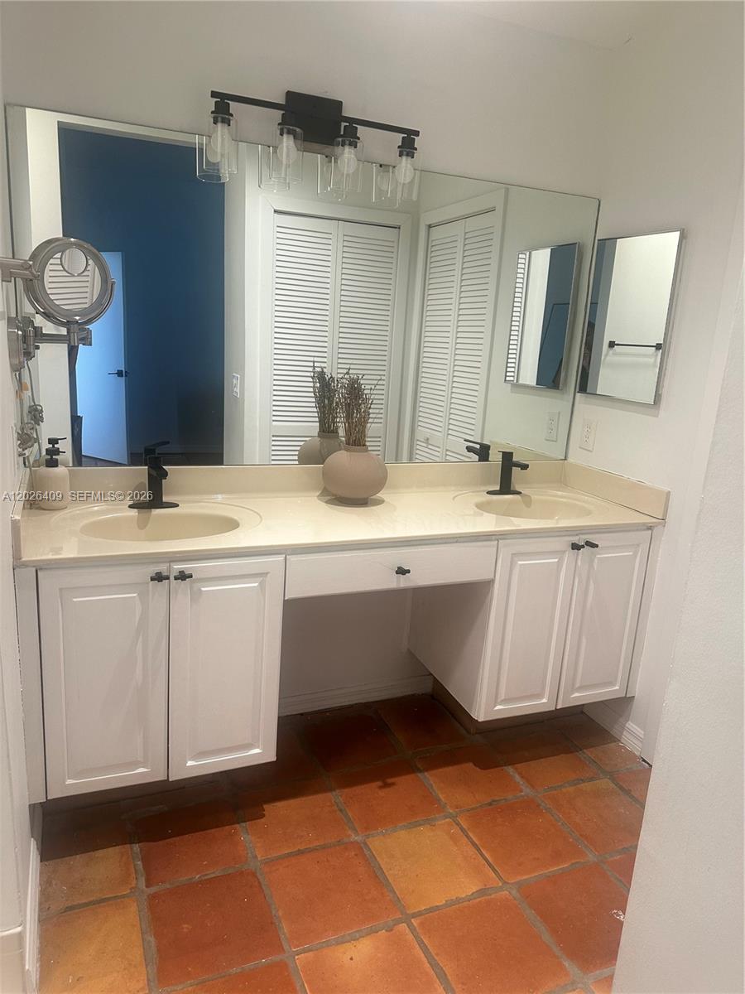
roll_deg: -5.1
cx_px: 372
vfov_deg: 71.6
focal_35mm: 24
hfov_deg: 56.8
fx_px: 689
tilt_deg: -13.0
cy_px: 497
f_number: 1.78
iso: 125
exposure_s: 1/60
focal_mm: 6.86
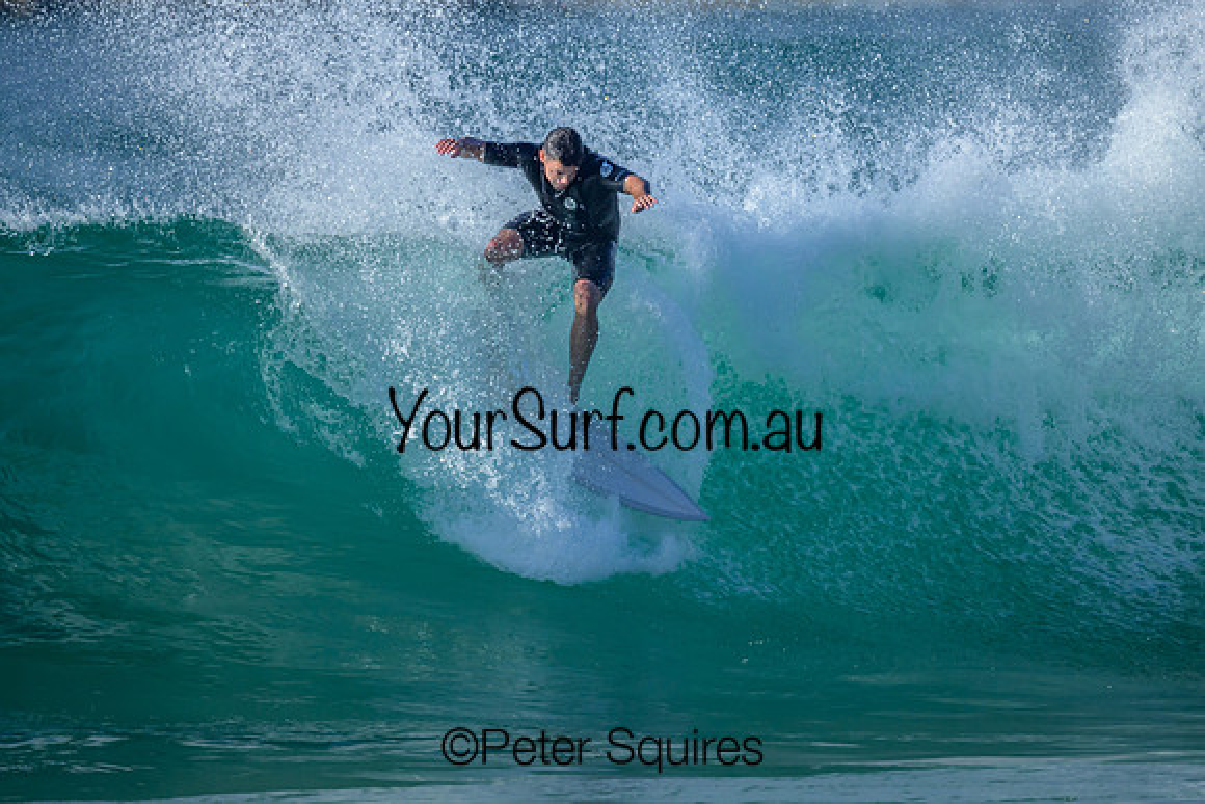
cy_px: 297
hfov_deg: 2.0
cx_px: 617
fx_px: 33752
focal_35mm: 1008
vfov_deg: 1.4
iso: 800
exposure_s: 1/4000
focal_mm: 800
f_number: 6.3
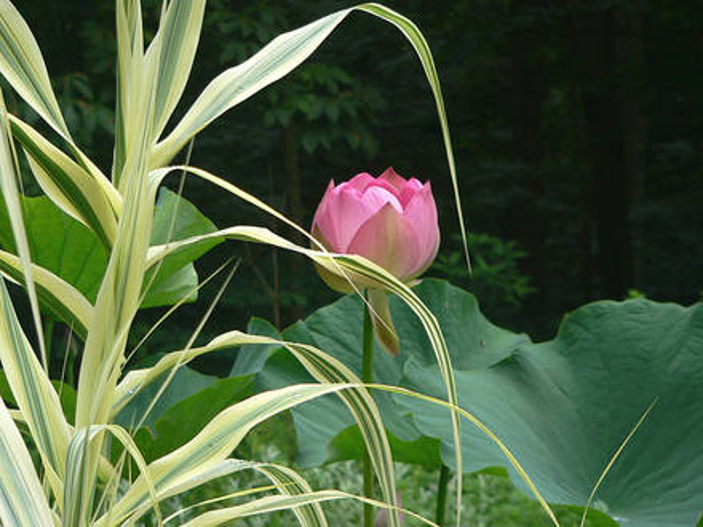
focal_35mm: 125
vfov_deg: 11.9
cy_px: 264
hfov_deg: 15.8
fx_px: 2539
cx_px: 352
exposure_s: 1/200
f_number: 2.8
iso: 80
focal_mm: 20.8
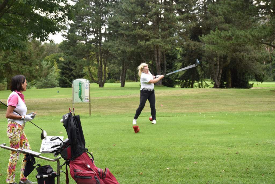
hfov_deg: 27.0
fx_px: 573
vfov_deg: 18.2
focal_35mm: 75
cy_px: 92
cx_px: 138
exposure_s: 1/250
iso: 400
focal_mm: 50
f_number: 8
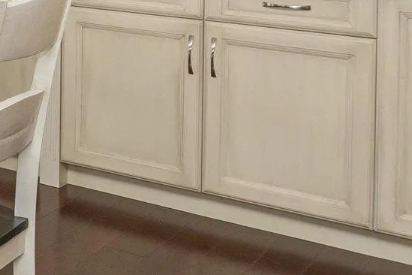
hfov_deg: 18.2
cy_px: -185
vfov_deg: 14.4
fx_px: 980
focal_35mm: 86
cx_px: -353
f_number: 6.3
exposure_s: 1/160
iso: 500
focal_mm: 15.3
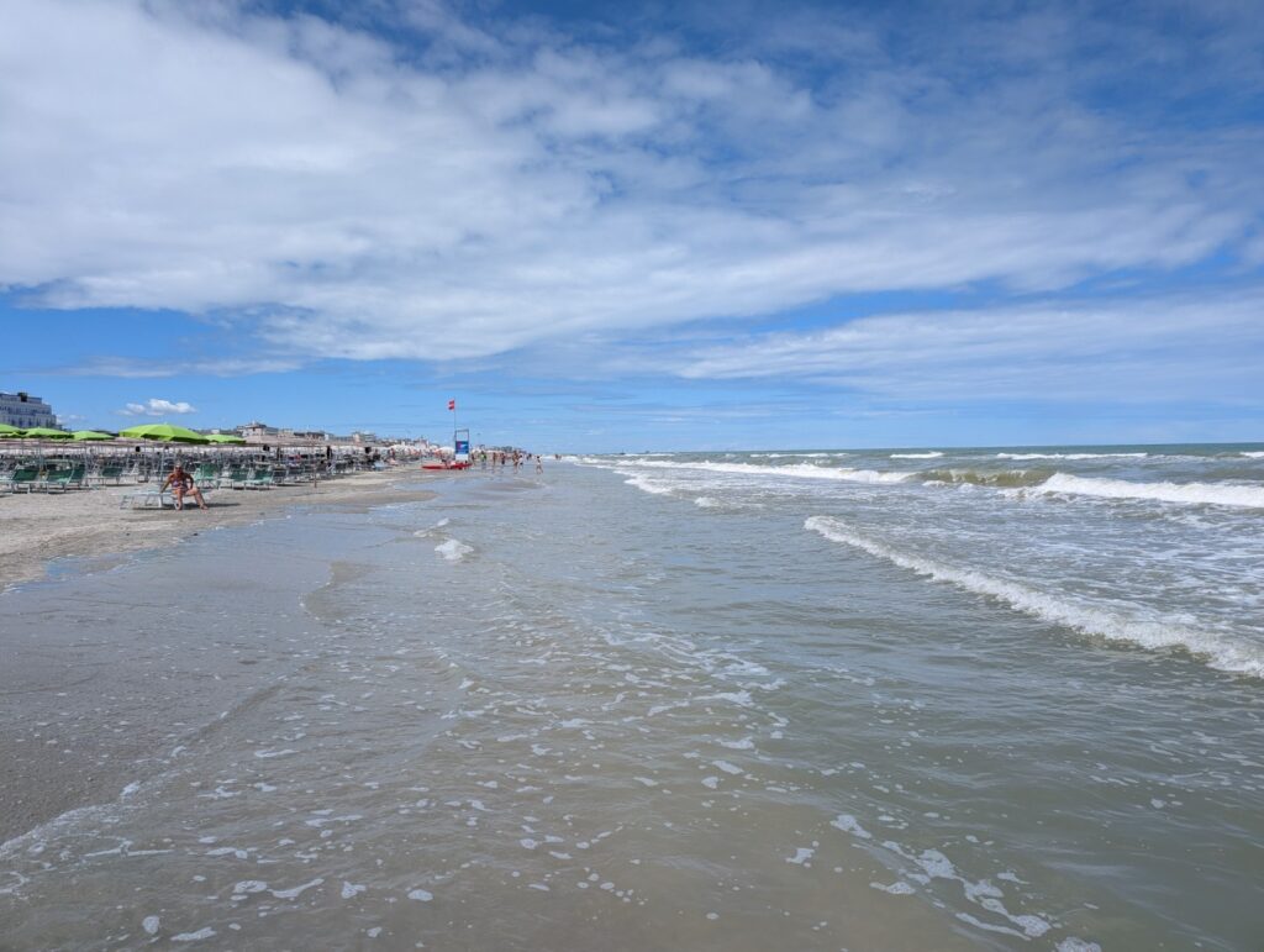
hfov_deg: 71.5
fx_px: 878
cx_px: 632
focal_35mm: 24
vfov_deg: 56.9
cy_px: 476
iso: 23
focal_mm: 6.9
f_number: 1.68
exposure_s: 1/1912
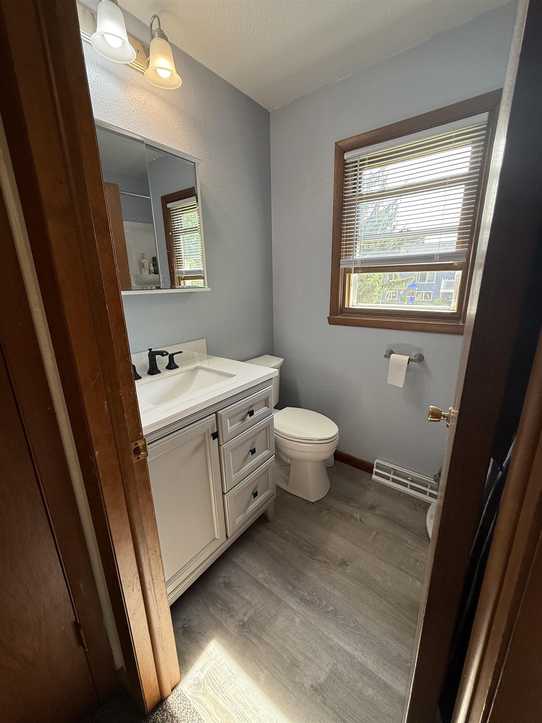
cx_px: 271
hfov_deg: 85.7
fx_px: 292
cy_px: 362
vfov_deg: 102.1
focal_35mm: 14
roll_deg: +0.9
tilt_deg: -14.4
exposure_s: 1/120
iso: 160
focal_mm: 2.22
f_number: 2.2
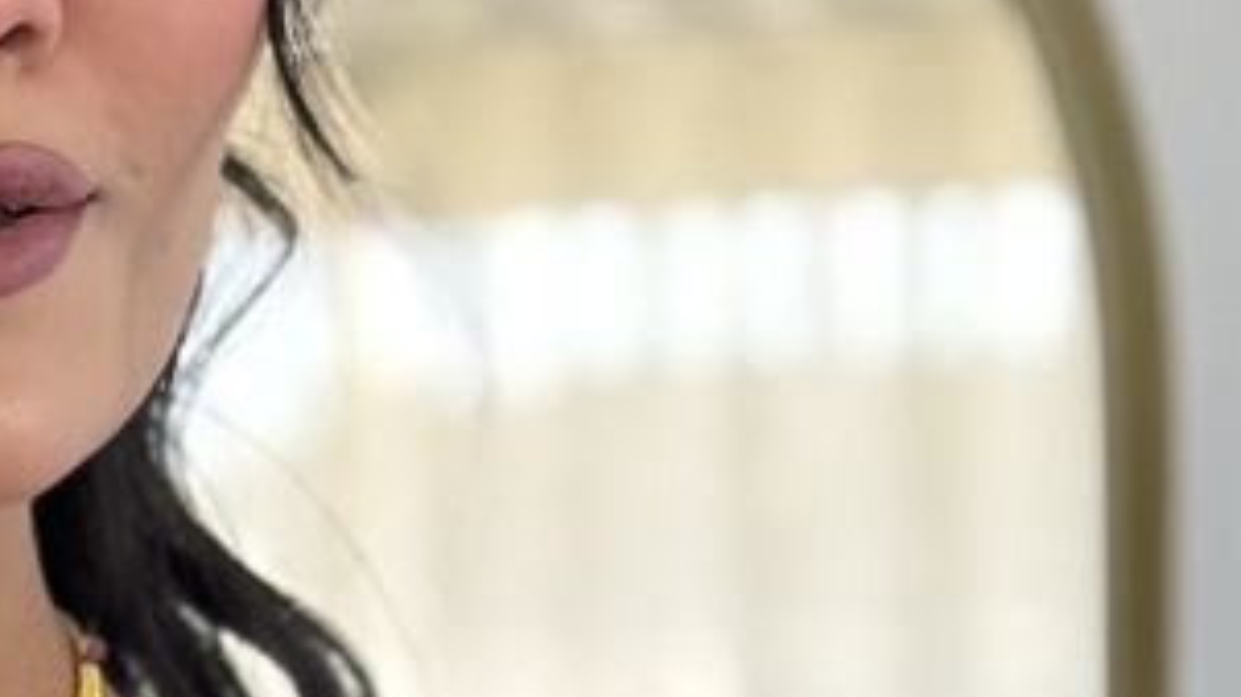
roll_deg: -0.4
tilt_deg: -6.2
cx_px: -392
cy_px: 1584
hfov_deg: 8.5
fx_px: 8223
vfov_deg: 4.7
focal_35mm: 250
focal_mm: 6.76
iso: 200
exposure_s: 1/117
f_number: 1.78
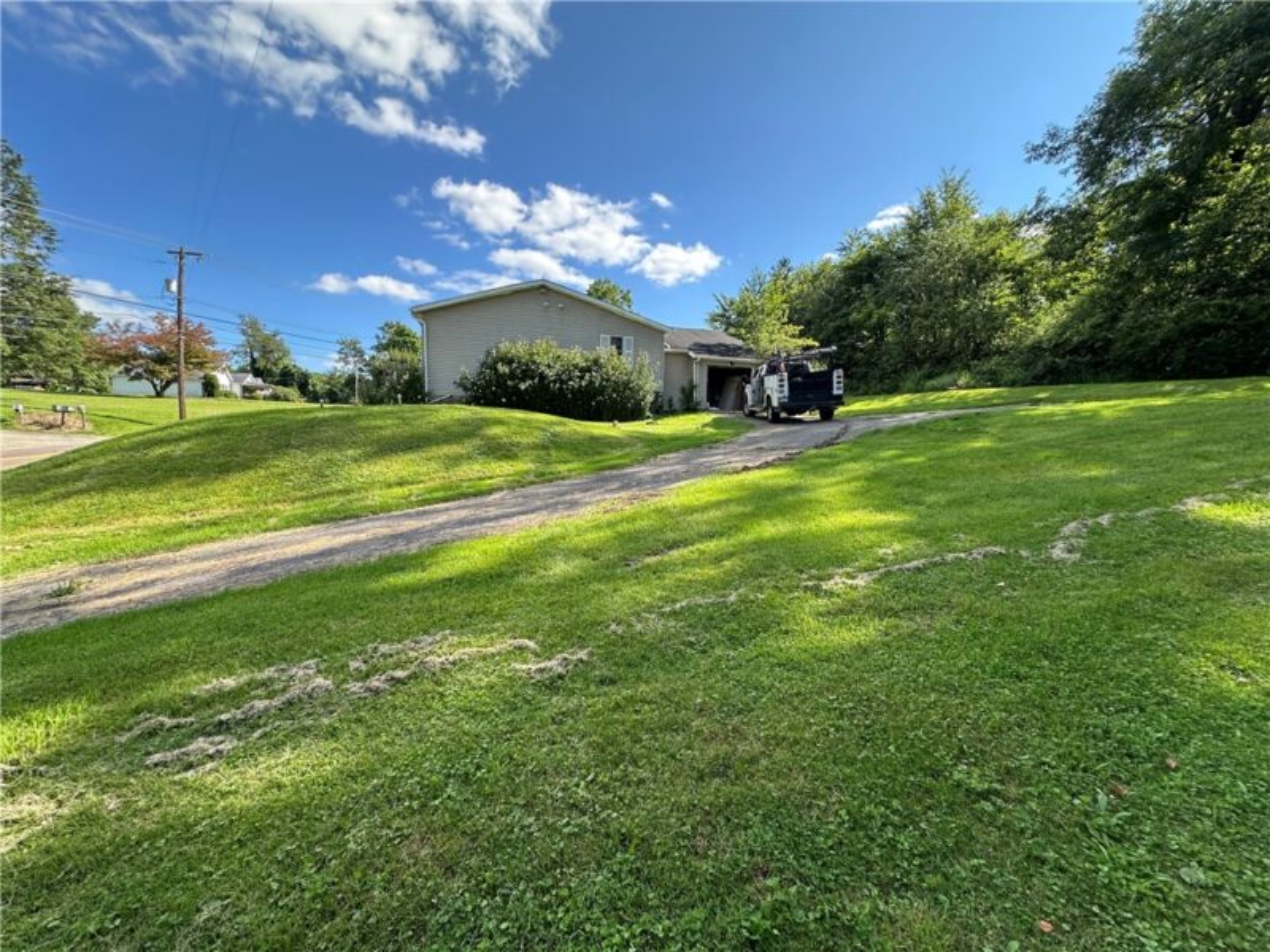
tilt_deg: -3.7
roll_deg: -1.3
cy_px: 476
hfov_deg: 102.1
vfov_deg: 85.7
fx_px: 514
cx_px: 635
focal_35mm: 14
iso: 40
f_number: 2.2
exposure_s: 1/545
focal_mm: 2.22
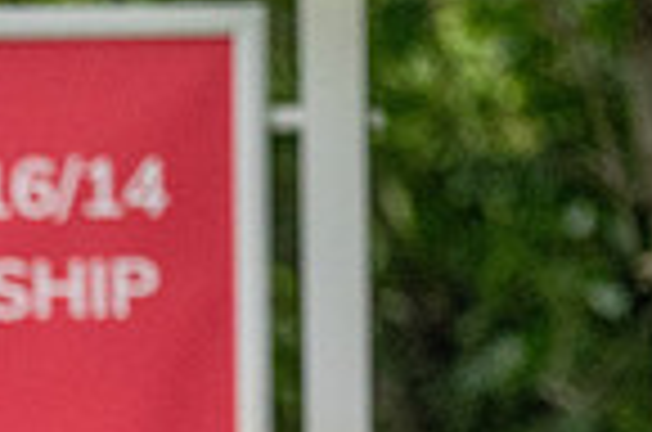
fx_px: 34065
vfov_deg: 0.7
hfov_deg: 1.1
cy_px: 842
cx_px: -535
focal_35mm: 1885
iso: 1600
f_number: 4
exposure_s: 1/640
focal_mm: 300
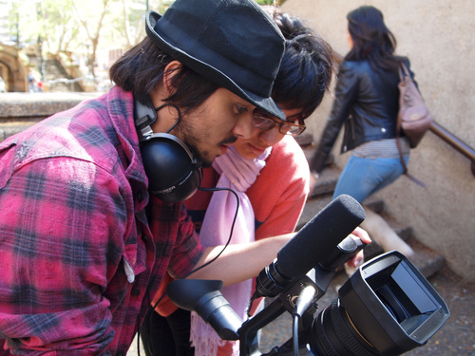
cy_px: 178
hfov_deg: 51.4
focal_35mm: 36
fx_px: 494
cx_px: 238
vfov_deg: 39.7
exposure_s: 1/60
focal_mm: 18
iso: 250
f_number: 4
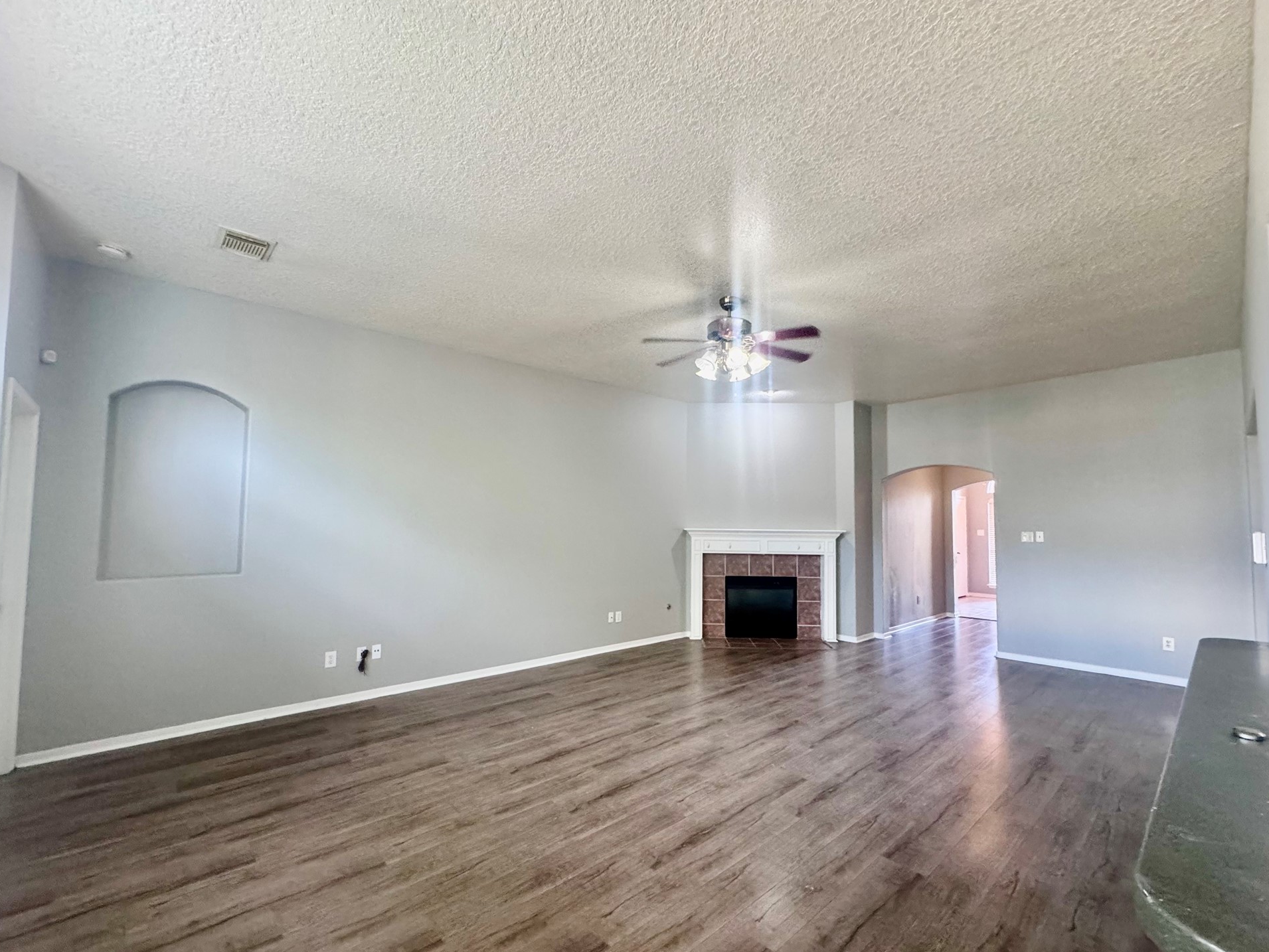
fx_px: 550
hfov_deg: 98.2
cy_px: 493
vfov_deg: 81.7
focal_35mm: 15
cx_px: 640
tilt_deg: +1.8
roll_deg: -0.2
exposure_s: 1/60
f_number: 2.2
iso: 320
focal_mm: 2.22
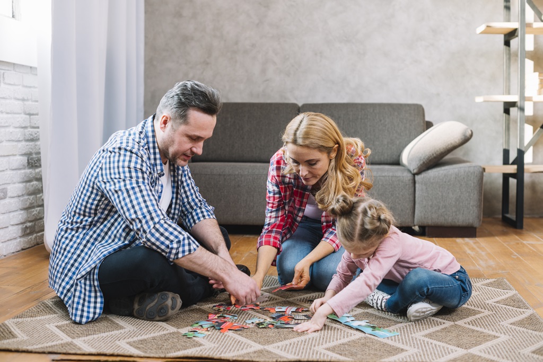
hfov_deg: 39.6
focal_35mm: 50
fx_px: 754
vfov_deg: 27.0
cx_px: 272
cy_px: 181
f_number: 3.5
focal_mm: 50
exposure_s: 1/160
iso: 320
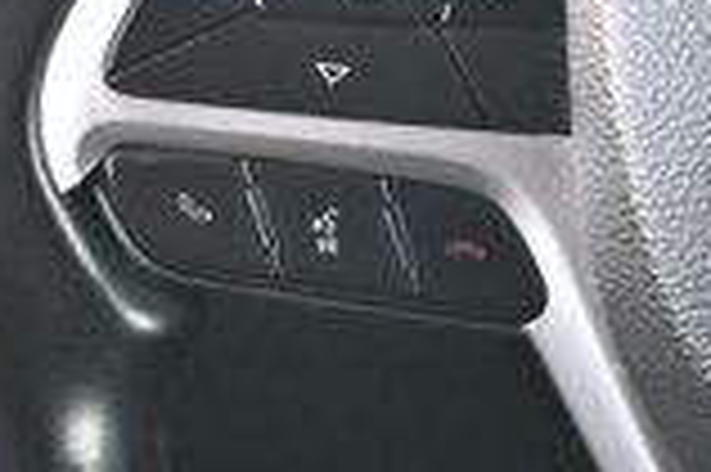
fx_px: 5280
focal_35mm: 268
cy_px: -4
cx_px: 1166
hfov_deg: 7.5
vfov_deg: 5.1
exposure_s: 1/125
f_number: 4.5
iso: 1100
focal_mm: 27.5
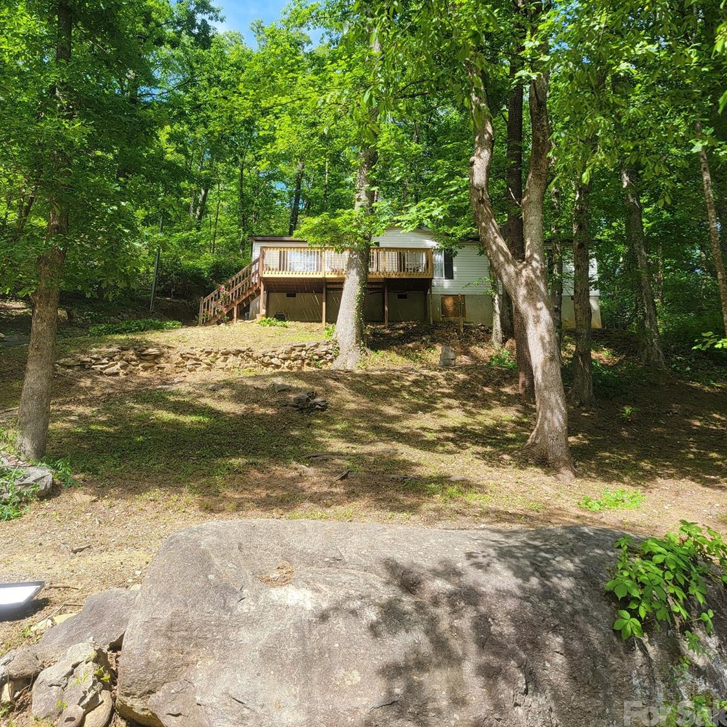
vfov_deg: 55.0
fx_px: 689
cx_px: 367
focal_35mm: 29
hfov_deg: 55.6
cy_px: 276
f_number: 1.8
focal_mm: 6.7
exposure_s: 1/292
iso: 16
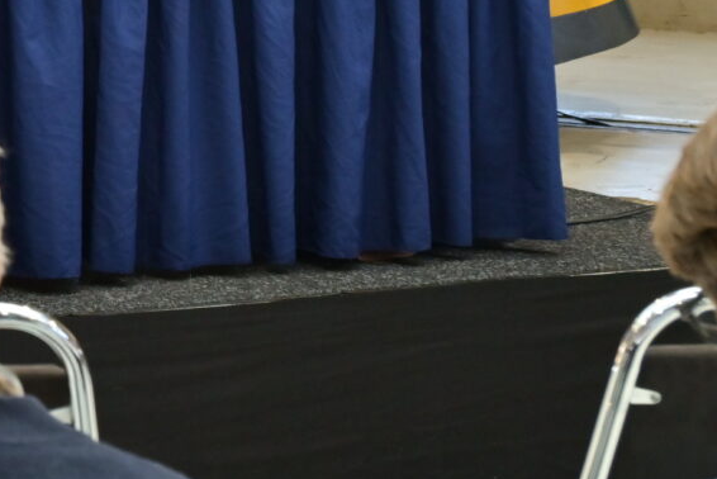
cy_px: -433
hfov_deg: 9.3
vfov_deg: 6.4
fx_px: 4145
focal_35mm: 208
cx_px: -661
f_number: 5.6
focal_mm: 46
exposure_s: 1/125
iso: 800
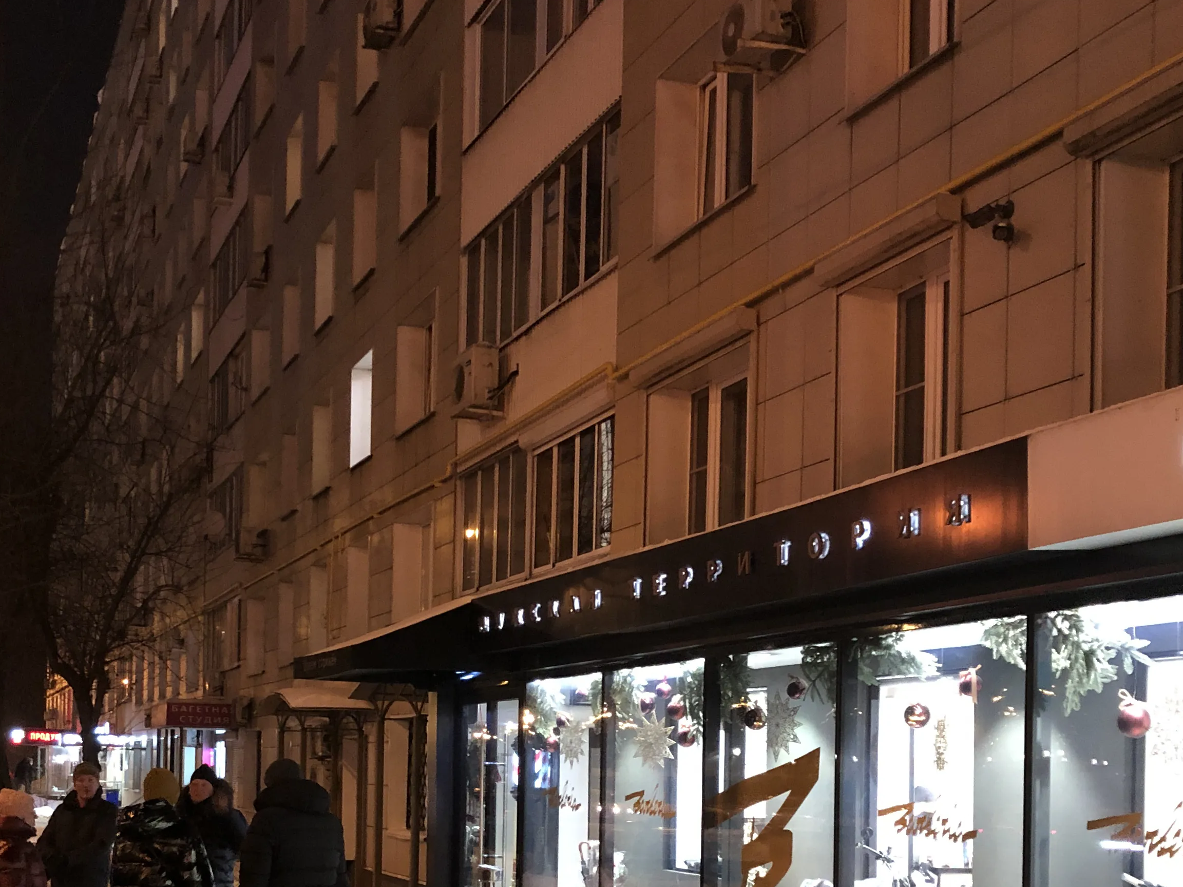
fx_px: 1675
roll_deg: -1.7
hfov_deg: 38.7
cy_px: 720
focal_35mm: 49
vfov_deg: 29.0
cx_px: 456
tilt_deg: -0.1
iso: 80
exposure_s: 1/4
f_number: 1.8
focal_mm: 3.99
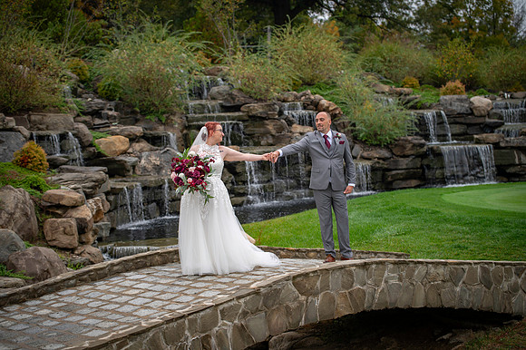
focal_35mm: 70
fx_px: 1022
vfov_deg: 19.4
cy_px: 175
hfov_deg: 28.9
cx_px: 263
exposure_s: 1/125
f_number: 2.8
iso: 80
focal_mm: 70
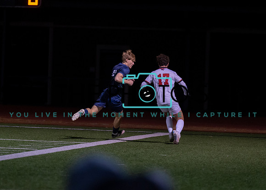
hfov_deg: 5.7
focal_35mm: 356
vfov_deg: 4.0
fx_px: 2689
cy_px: 78
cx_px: 129
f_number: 2.8
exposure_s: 1/1000
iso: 2500
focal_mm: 200
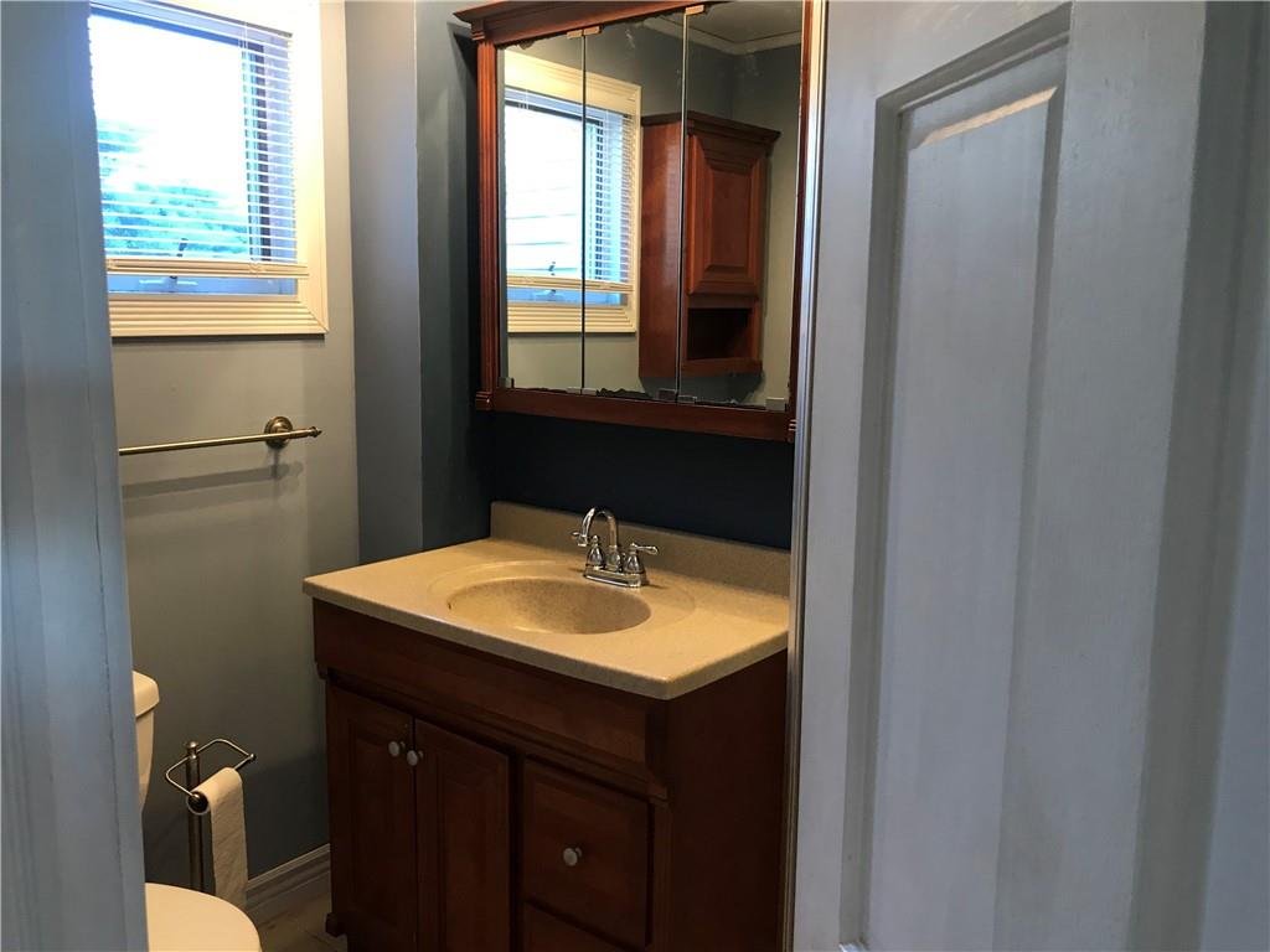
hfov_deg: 63.4
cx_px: 635
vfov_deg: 49.7
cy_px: 476
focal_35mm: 28
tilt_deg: -9.8
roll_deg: -0.3
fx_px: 1027
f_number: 1.8
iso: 40
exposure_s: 1/17
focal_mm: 3.99
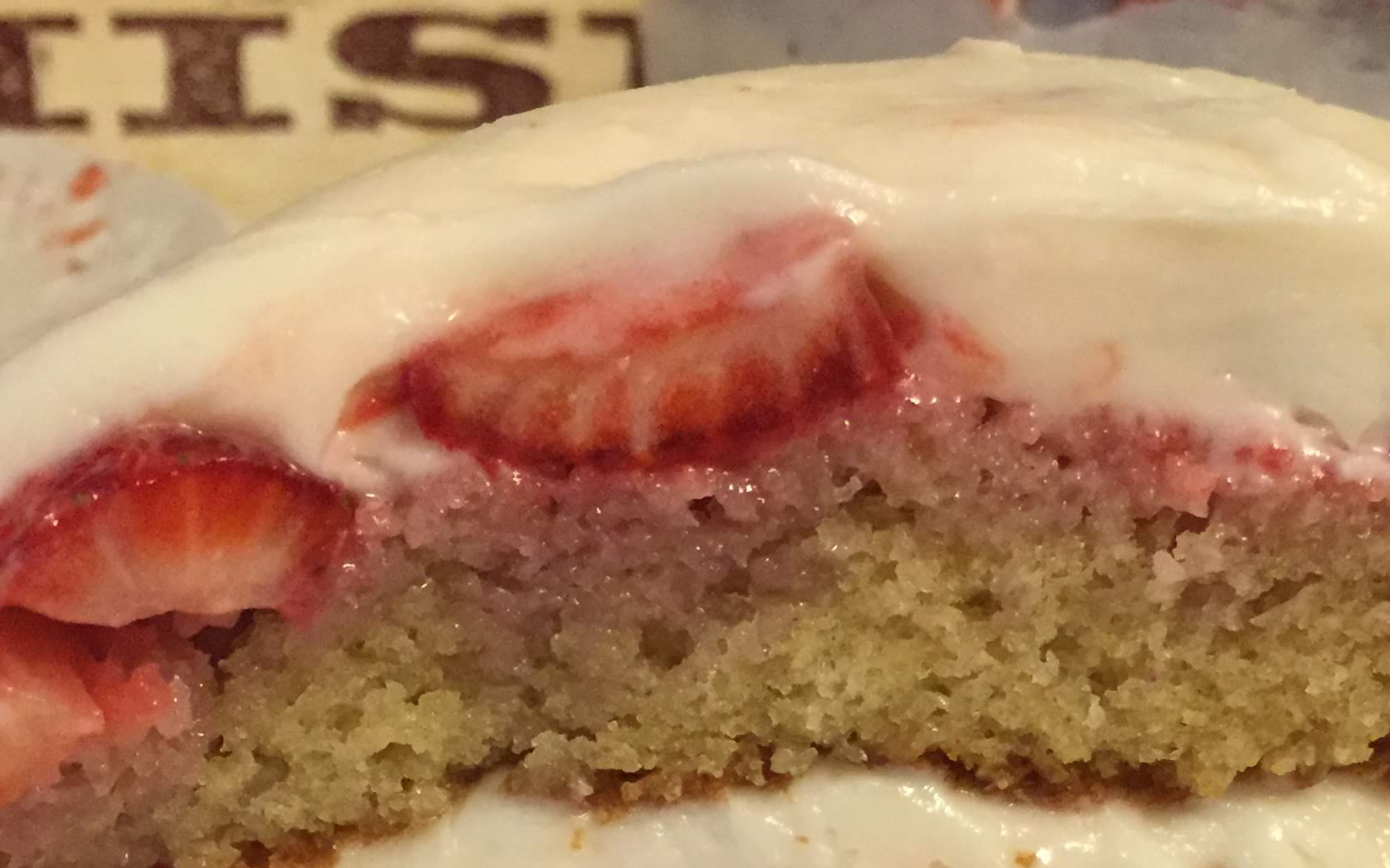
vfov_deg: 20.8
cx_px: 750
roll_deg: -2.3
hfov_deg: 33.5
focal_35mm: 61
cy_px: 809
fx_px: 2311
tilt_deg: -24.0
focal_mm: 4.15
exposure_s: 1/30
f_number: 2.2
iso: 250
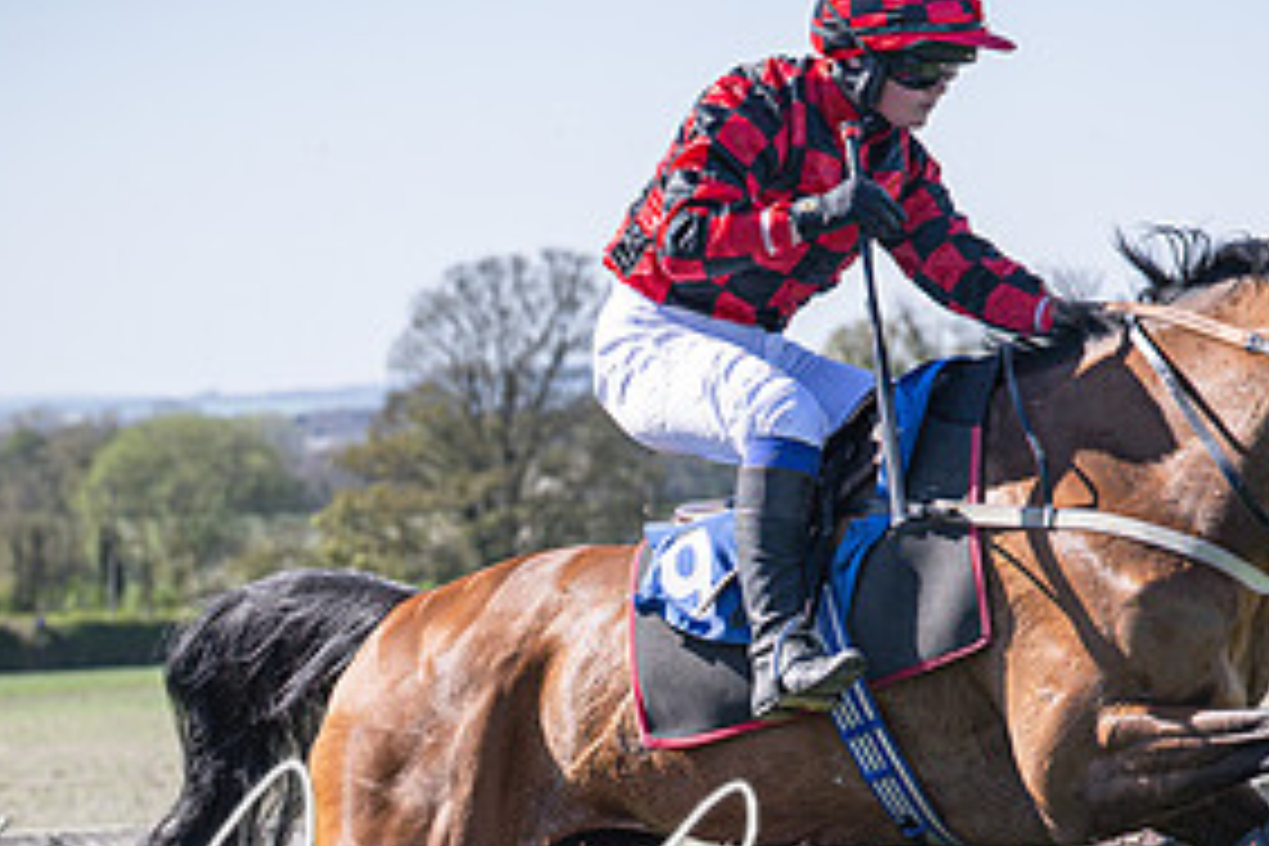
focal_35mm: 198
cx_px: 780
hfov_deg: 10.4
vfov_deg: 6.9
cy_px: 739
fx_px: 6979
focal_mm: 70
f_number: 4
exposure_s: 1/1600
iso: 200
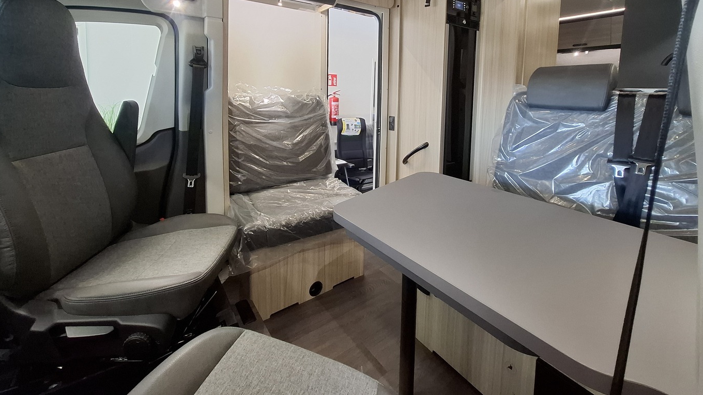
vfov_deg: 67.6
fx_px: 280
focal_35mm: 15
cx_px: 344
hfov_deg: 103.0
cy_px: 117
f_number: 2.2
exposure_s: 1/33
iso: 200
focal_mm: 1.74
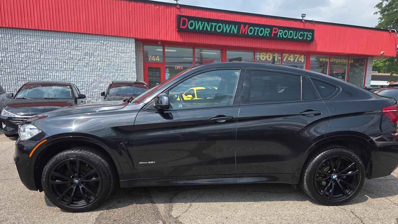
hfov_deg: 71.9
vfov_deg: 44.0
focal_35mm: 26
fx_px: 274
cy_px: 141
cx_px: 206
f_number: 1.7
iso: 80
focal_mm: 6.3
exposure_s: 1/3809
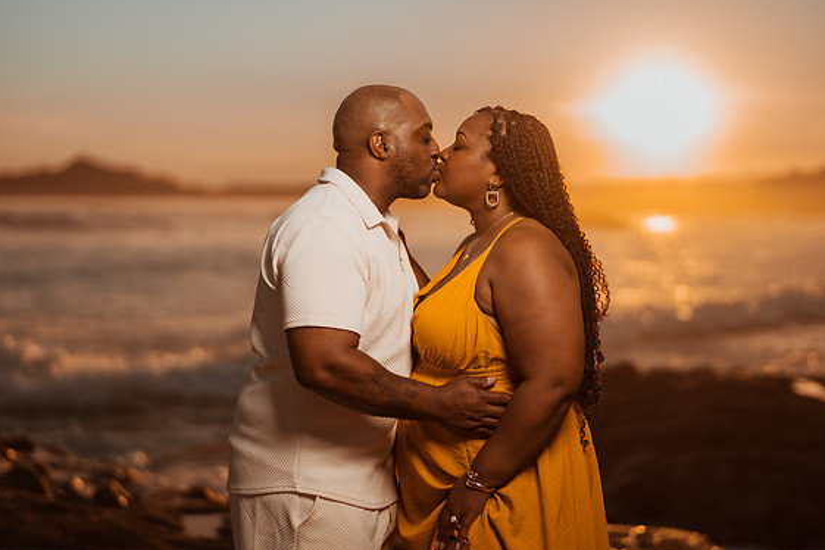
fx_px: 1375
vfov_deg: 22.6
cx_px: 422
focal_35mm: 60
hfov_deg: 33.4
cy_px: 277
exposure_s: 1/8000
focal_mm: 58
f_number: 1.4
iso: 100
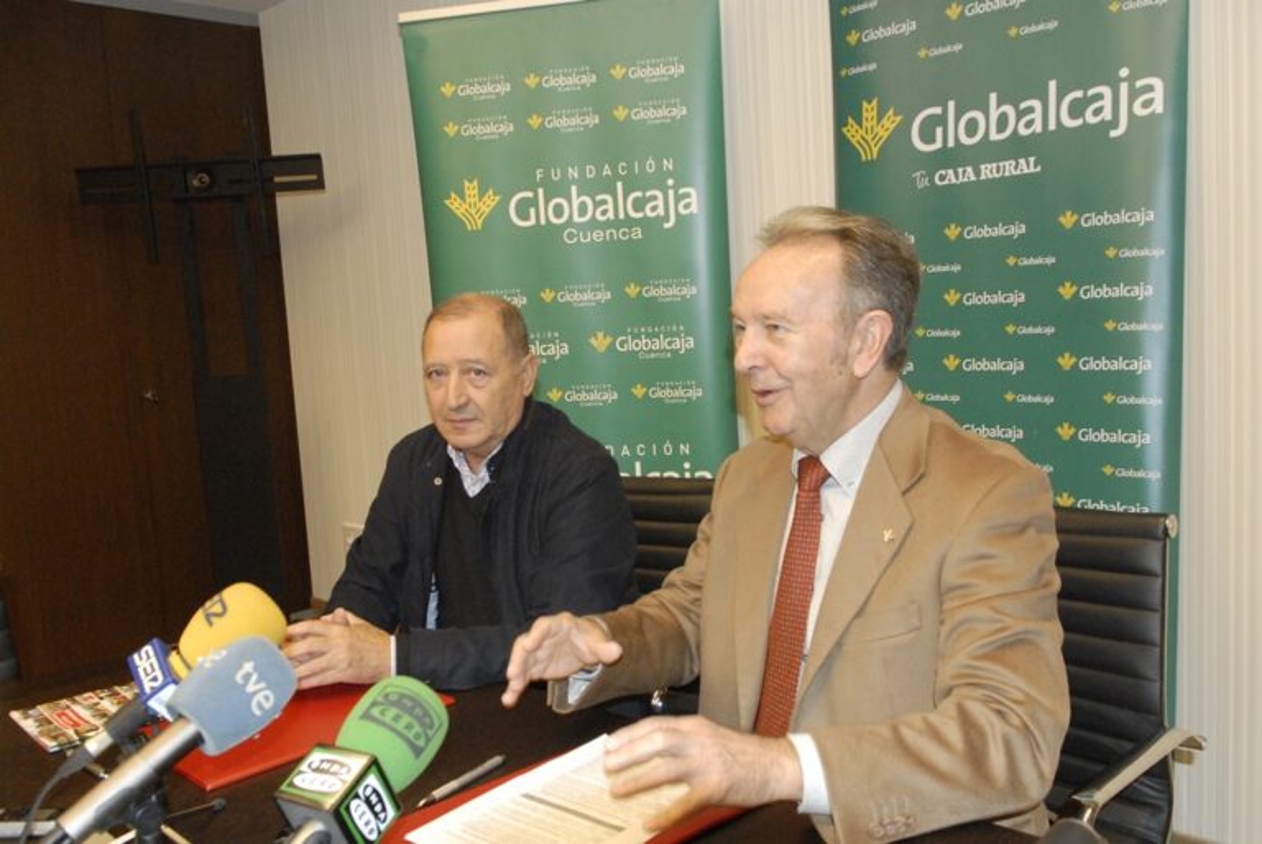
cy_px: 422
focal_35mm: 30
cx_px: 631
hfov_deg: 61.9
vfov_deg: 43.7
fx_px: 1053
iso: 1250
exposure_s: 1/60
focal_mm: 20
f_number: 5.6
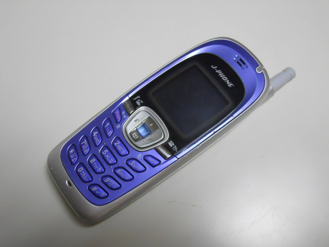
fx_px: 342
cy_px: 124
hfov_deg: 51.4
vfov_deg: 39.7
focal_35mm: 36
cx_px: 164
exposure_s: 1/60
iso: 800
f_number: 3
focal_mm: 6.4
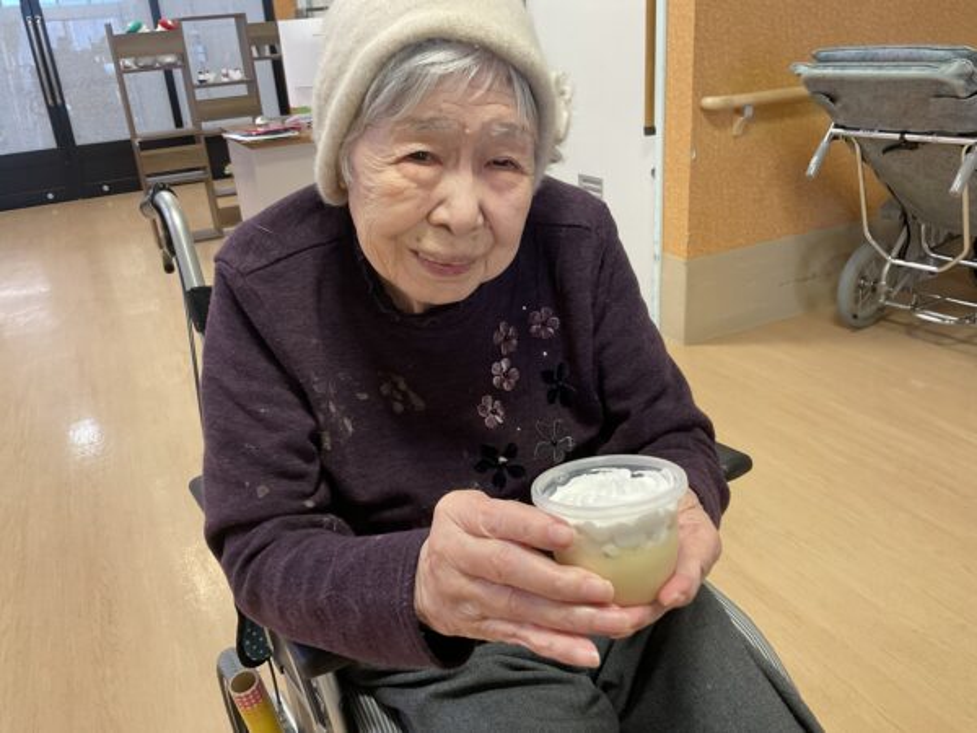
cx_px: 488
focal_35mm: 29
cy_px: 366
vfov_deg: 48.2
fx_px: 818
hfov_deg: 61.7
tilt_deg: -22.5
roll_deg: +4.0
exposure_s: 1/50
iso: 100
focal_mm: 3
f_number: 1.8
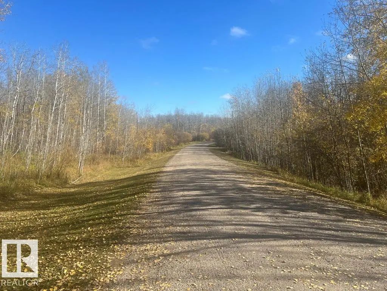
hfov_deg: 67.3
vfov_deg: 53.1
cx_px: 194
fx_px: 291
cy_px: 146
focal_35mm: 26
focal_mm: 5.7
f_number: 1.5
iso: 50
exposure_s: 1/2841
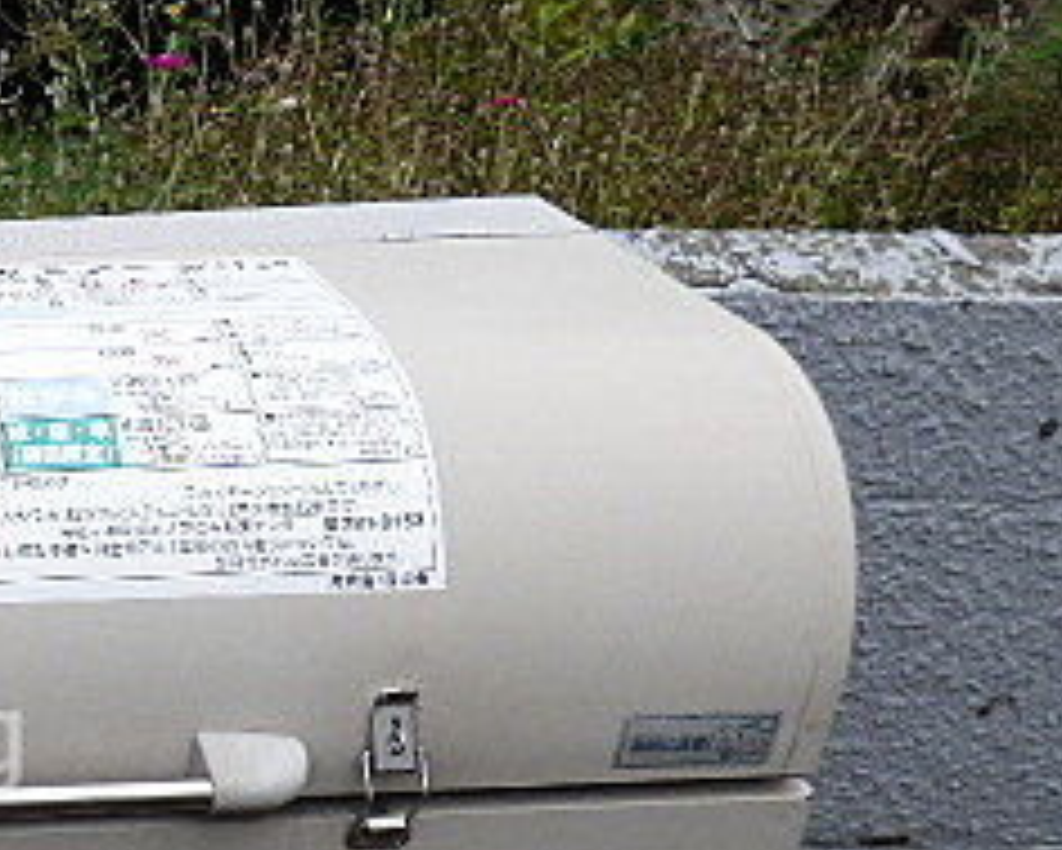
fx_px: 1667
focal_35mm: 53
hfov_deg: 29.5
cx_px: -261
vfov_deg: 27.7
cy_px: 742
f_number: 2.8
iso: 100
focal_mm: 3.58
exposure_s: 1/1000
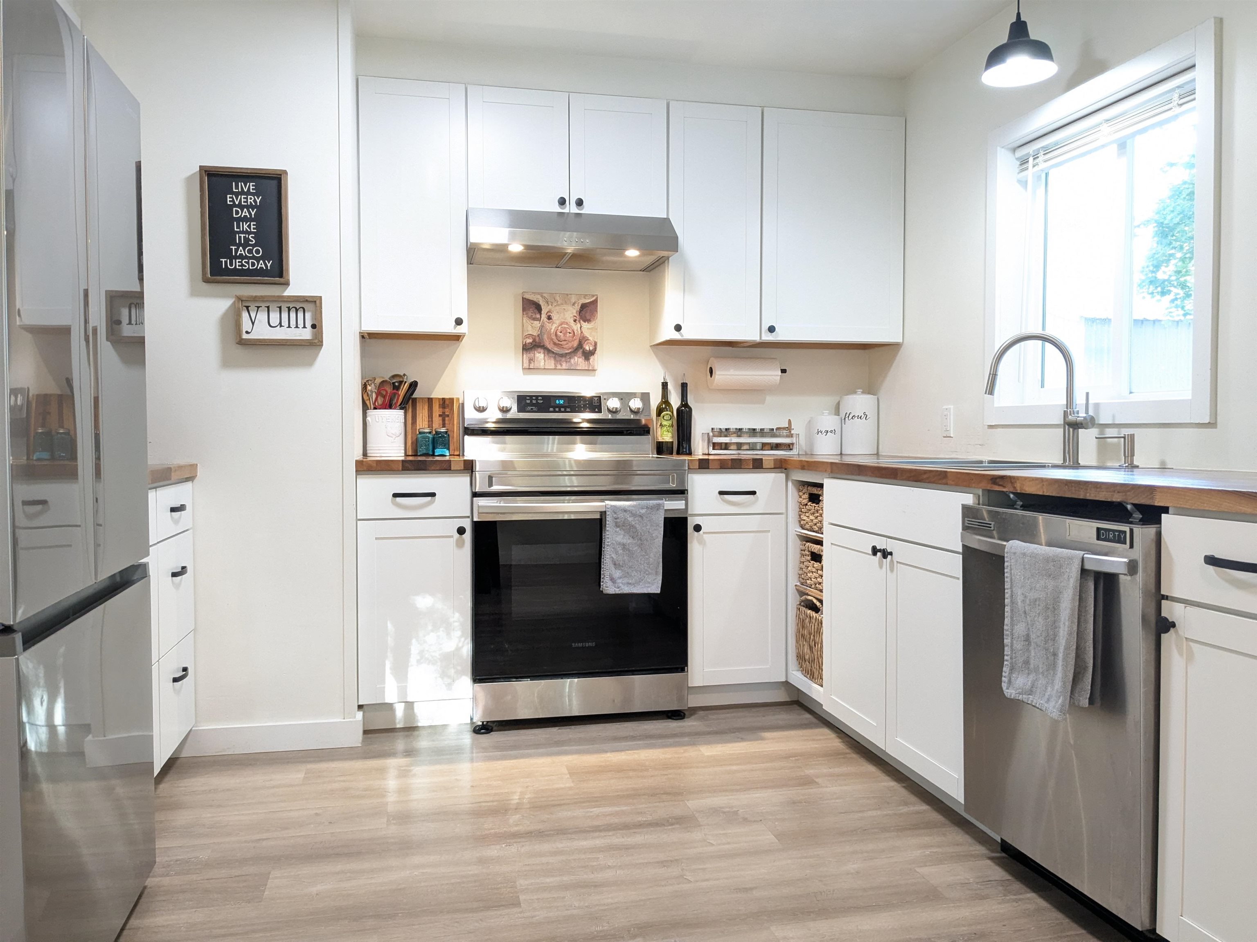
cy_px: 471
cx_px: 628
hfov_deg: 65.3
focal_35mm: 27
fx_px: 980
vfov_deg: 51.4
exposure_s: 1/60
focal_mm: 4.38
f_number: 1.73
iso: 445
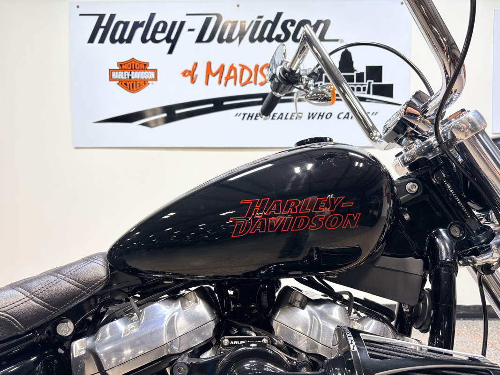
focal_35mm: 26
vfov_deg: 53.1
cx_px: 250
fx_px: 376
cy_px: 188
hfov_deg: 67.3
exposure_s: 1/120
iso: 40
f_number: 1.6
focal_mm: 5.96
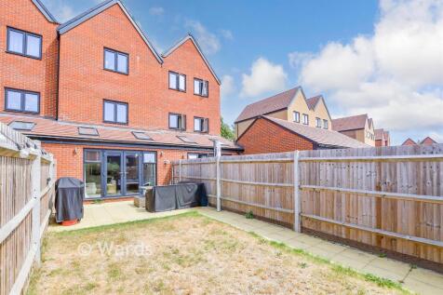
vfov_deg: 77.3
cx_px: 222
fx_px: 185
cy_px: 148
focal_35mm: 15
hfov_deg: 100.4
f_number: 8
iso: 200
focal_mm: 10
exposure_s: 1/500
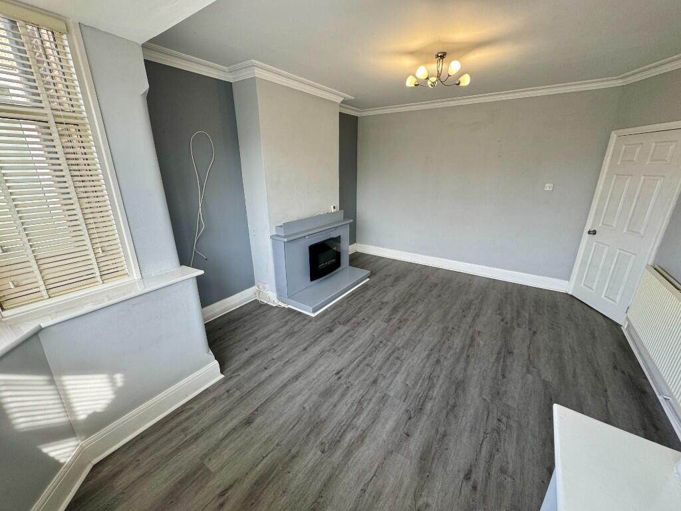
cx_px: 340
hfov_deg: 102.1
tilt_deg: -18.3
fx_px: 275
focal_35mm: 14
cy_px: 256
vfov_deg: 85.7
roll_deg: +0.2
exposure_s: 1/99
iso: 80
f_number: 2.2
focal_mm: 2.22
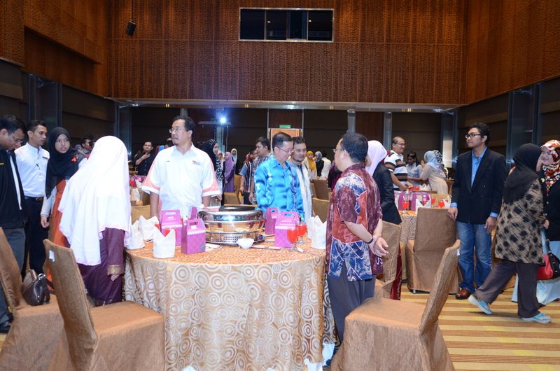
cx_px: 280
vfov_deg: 39.8
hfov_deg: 57.3
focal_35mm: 33
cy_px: 186
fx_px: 512
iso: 1250
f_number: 2.8
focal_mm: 22
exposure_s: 1/60
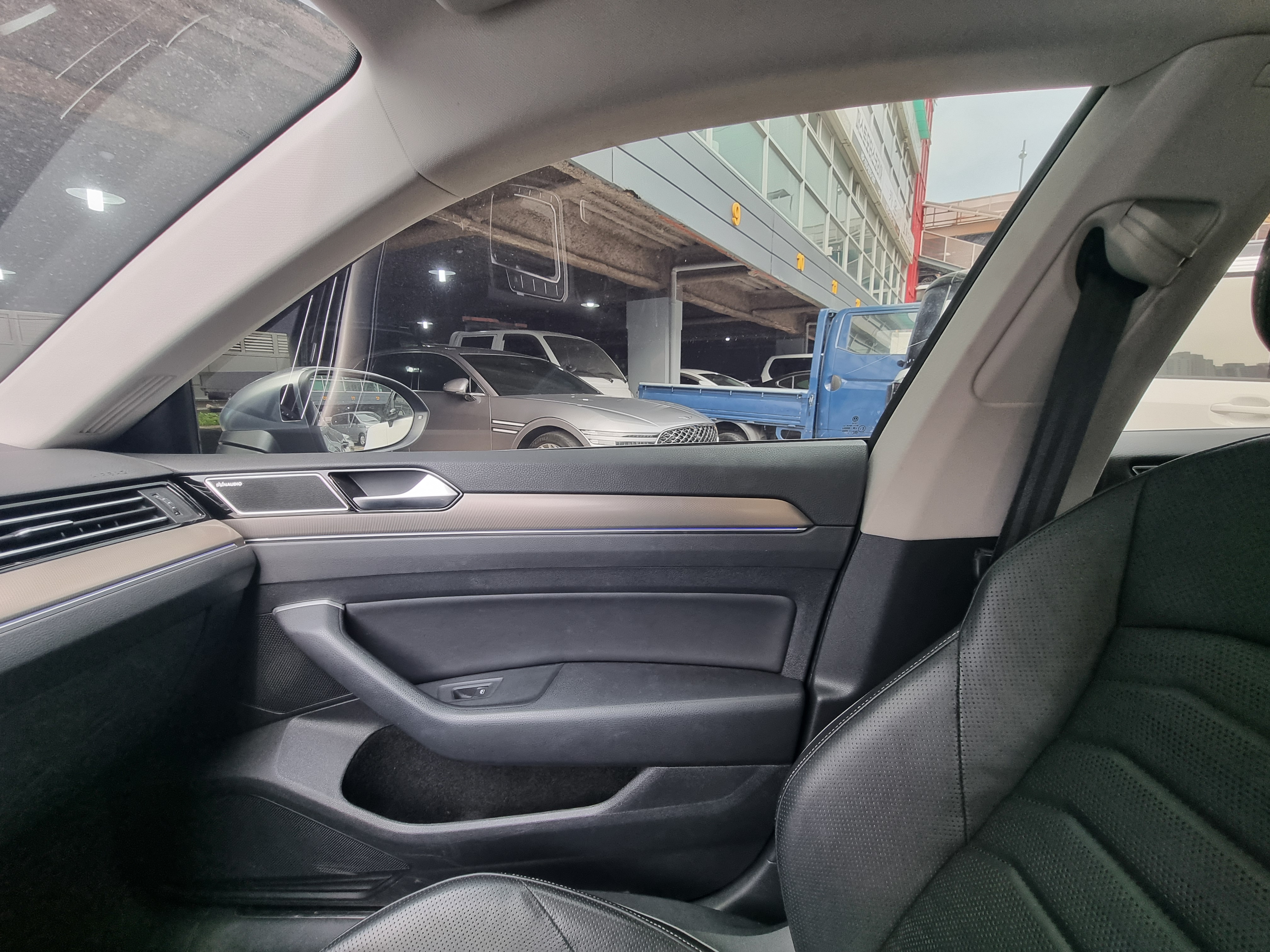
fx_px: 477
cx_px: 635
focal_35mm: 13
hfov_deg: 106.2
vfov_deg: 89.9
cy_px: 476
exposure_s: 1/60
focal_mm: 2.2
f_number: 2.2
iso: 160
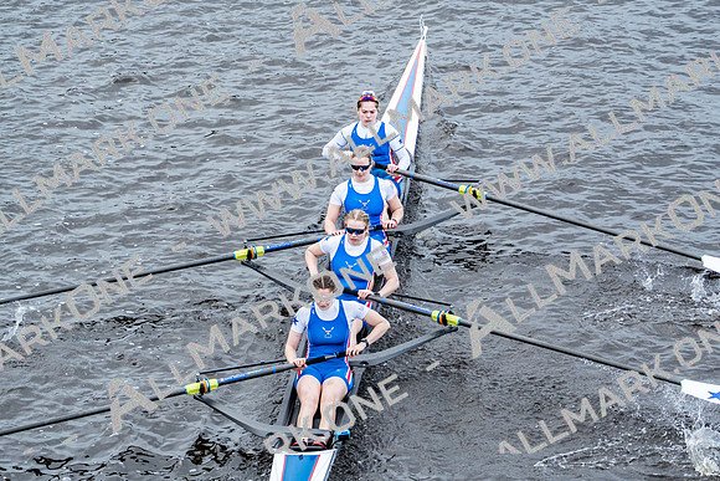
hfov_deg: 9.1
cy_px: 240
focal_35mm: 225
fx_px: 4501
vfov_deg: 6.1
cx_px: 360
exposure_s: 1/1250
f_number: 5.6
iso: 1600
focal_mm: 225
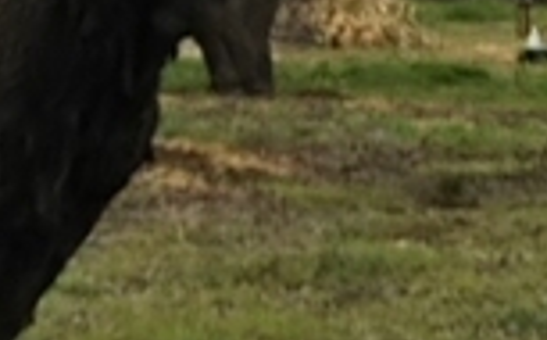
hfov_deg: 8.4
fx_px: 3720
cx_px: 311
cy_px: -333
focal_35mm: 250
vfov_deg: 5.1
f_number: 2.2
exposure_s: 1/404
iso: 20
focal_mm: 4
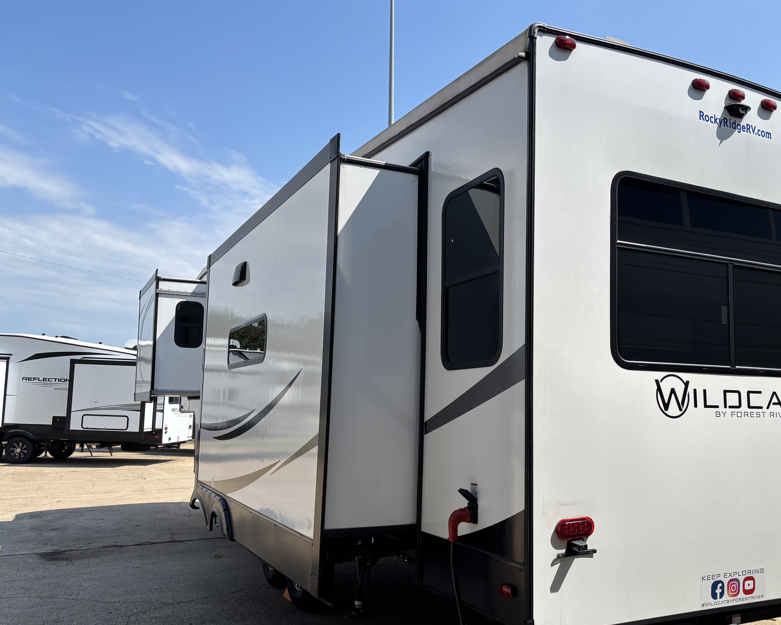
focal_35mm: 32
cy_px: 353
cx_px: 485
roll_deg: -0.5
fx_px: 740
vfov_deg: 45.7
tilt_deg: +3.7
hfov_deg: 55.1
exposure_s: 1/3413
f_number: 1.6
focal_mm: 5.96
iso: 50
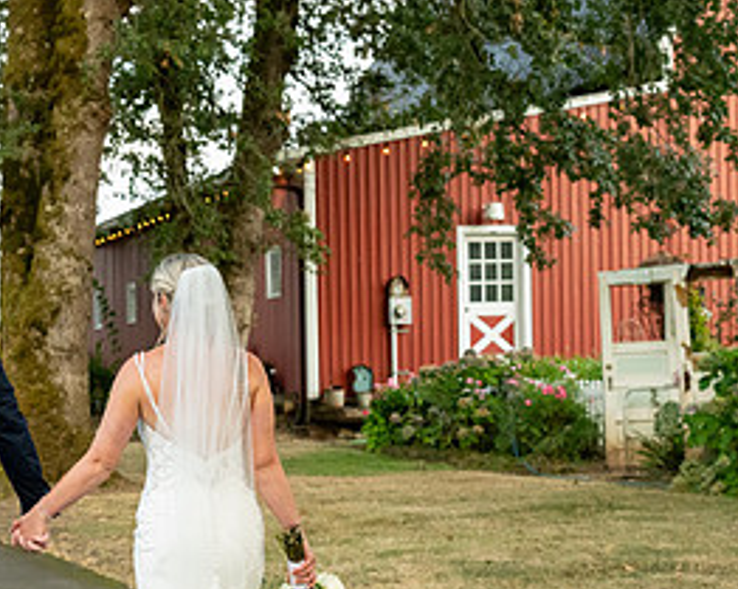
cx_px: -102
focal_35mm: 102
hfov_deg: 18.1
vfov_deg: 15.0
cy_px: 446
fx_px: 2225
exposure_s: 1/400
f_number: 4
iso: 4000
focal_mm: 45
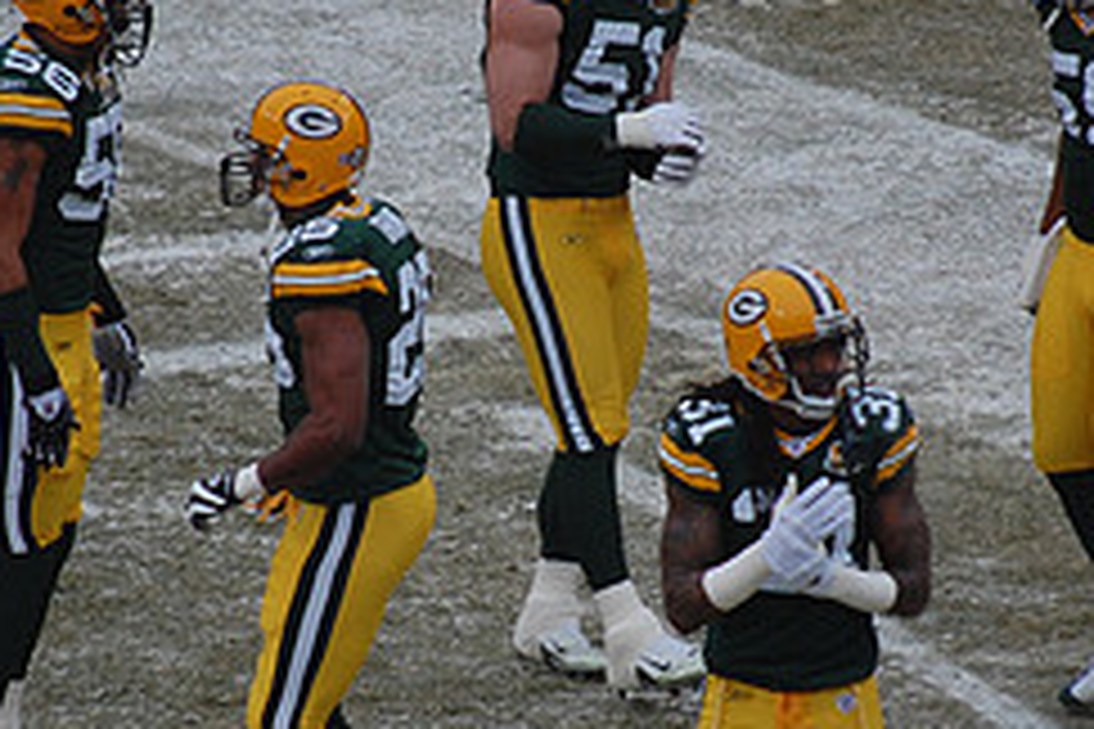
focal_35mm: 715
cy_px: 418
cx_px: 527
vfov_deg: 1.9
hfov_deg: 2.9
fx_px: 21726
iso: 400
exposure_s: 1/1000
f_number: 5.6
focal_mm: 200
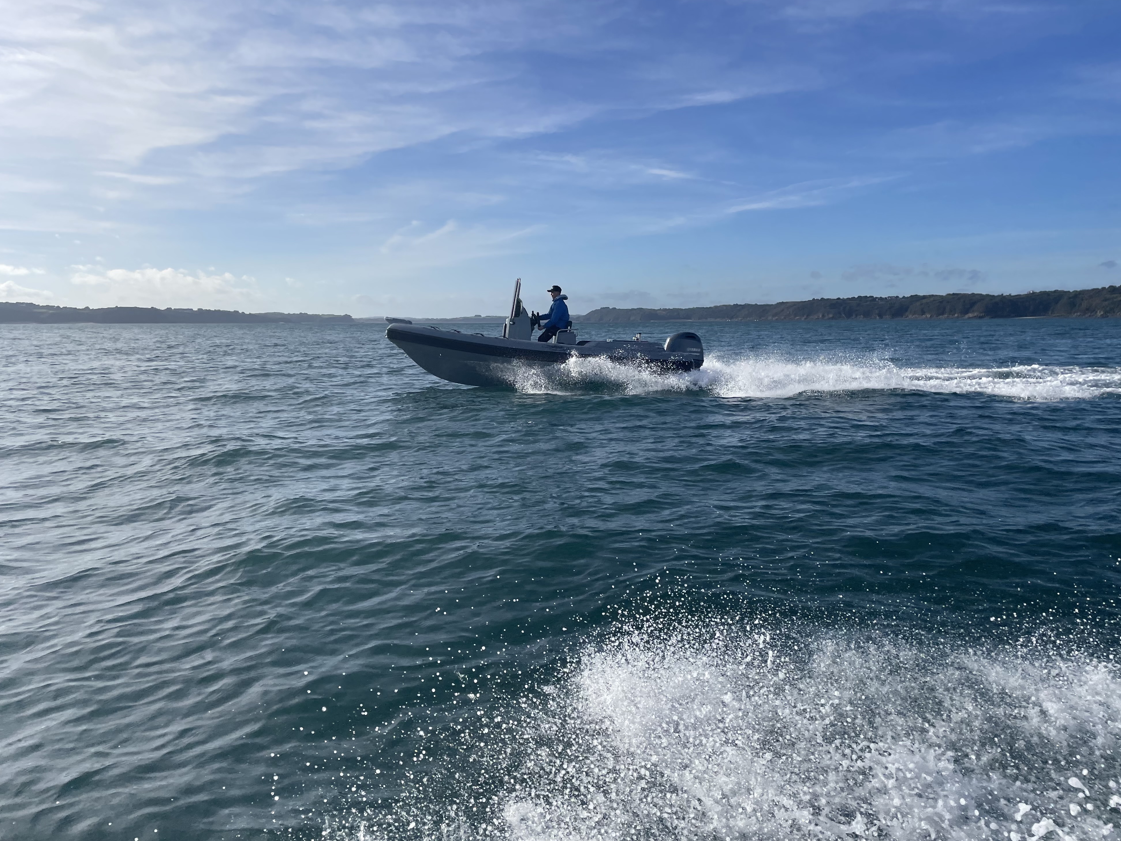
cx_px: 549
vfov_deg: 51.3
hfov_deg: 65.3
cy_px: 405
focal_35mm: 27
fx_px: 874
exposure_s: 1/5291
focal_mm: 4.2
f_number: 1.6
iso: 32
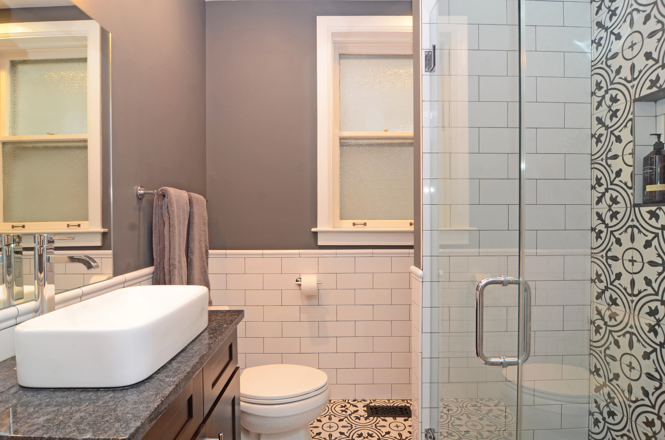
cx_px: 332
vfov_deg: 67.1
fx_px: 332
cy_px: 220
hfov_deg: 90.1
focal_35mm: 18
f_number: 8
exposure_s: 1/2.5
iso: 200
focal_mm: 12
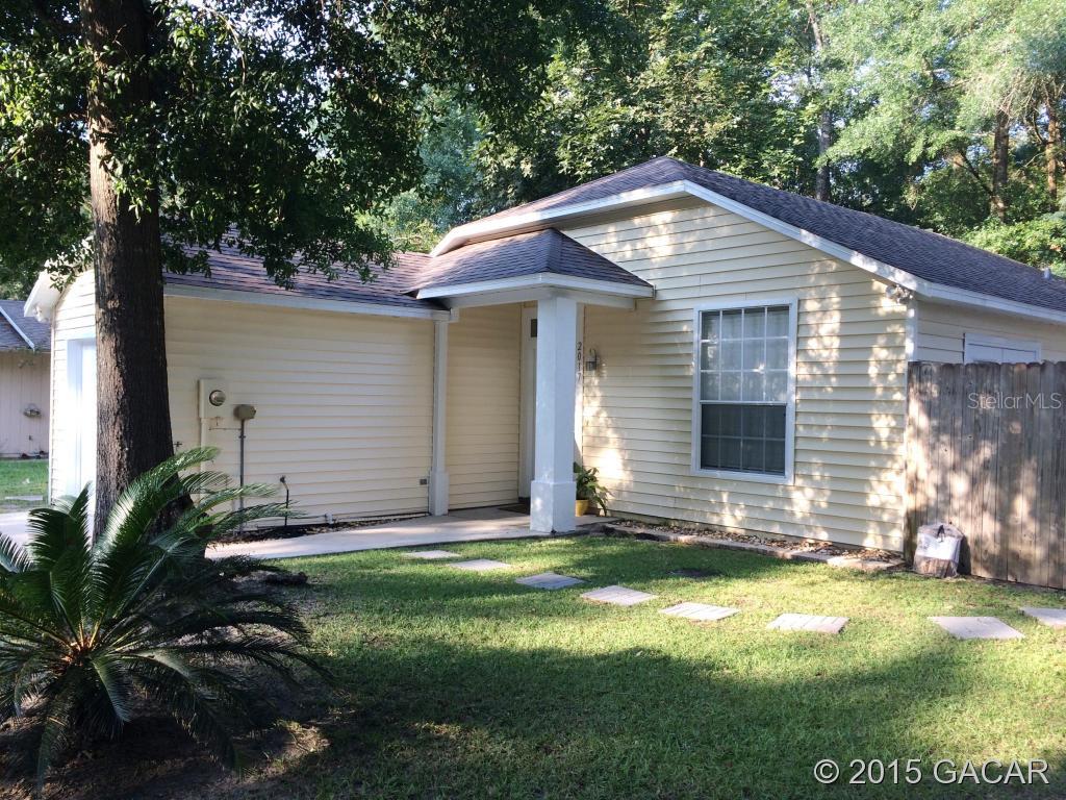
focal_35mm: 29
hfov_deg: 61.7
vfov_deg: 48.2
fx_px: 893
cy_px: 400
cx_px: 533
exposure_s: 1/163
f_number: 2.2
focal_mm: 4.15
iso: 32
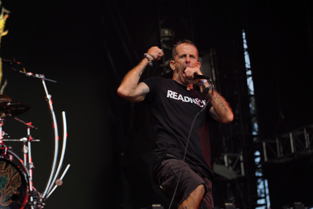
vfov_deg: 13.0
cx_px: 156
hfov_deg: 19.5
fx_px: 913
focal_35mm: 105
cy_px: 104
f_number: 4
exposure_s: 1/125
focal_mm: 105
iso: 125
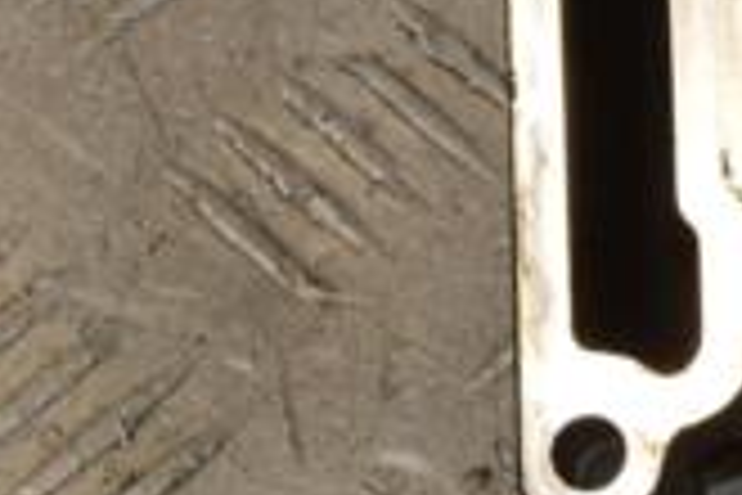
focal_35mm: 273
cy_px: -140
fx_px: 5626
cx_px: 1057
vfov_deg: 5.0
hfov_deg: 7.4
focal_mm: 50
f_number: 14
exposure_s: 1/200
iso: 800
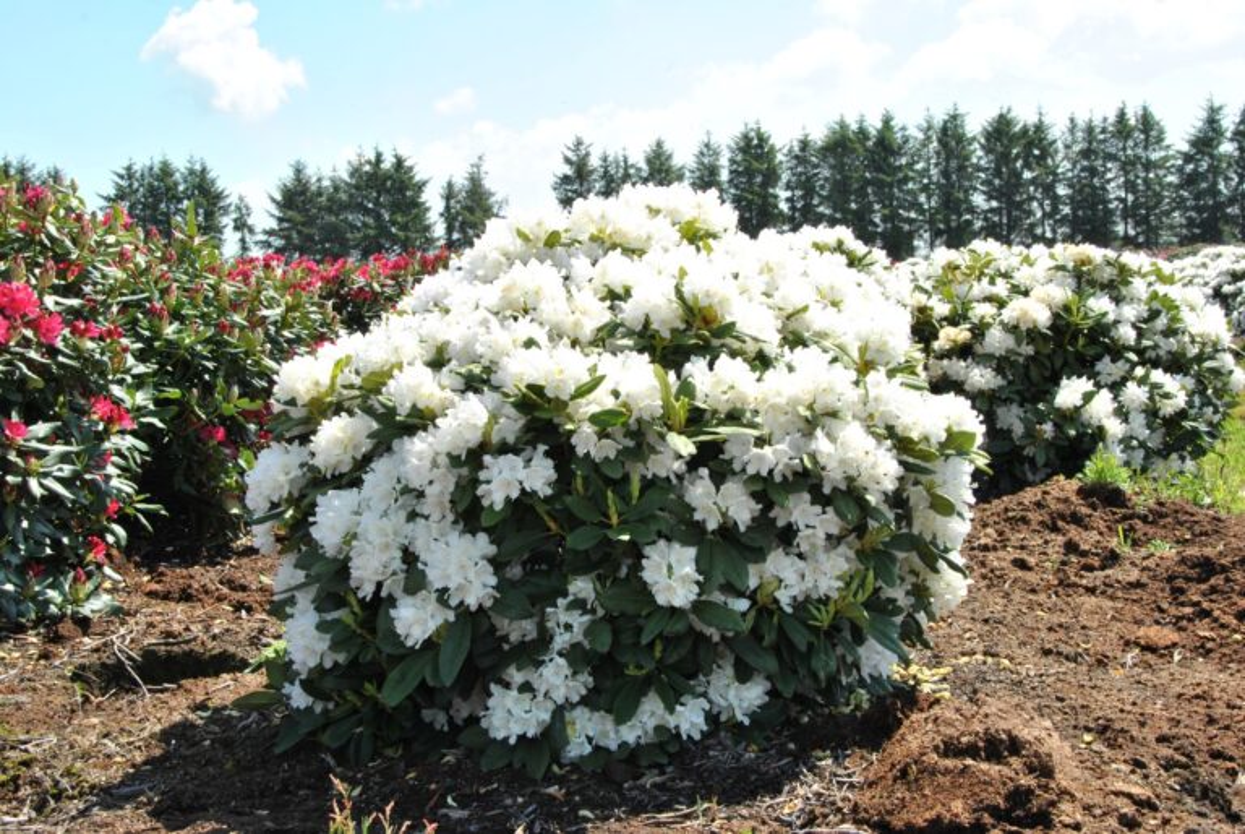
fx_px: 1870
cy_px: 417
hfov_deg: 36.8
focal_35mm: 54
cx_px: 622
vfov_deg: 25.1
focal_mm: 36
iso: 100
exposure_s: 1/60
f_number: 14
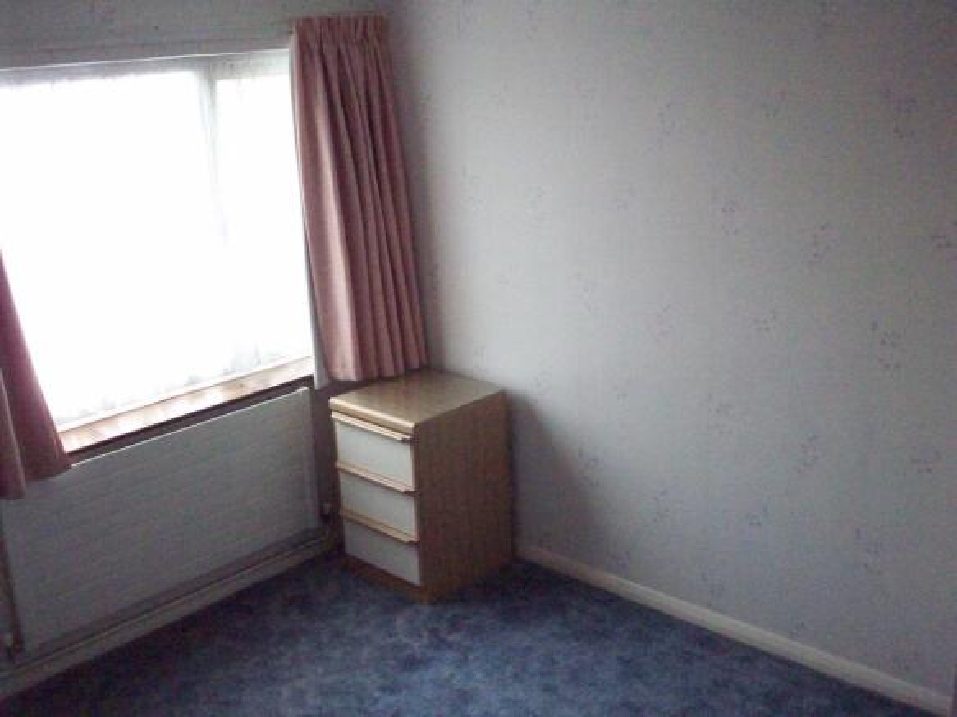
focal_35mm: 37
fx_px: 1023
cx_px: 478
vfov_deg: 38.7
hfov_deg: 50.1
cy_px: 358
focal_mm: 6.2
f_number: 2.8
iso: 800
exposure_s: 1/72.6
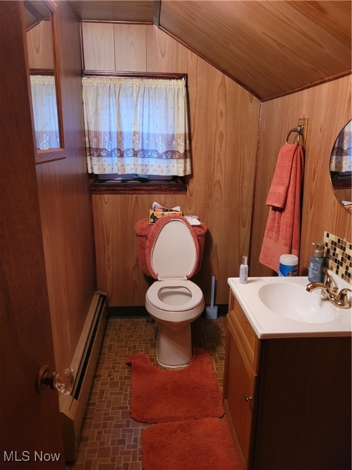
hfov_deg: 53.1
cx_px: 176
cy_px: 235
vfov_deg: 67.3
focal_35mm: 26
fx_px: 353
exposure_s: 1/40
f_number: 1.8
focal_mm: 5.4
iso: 400
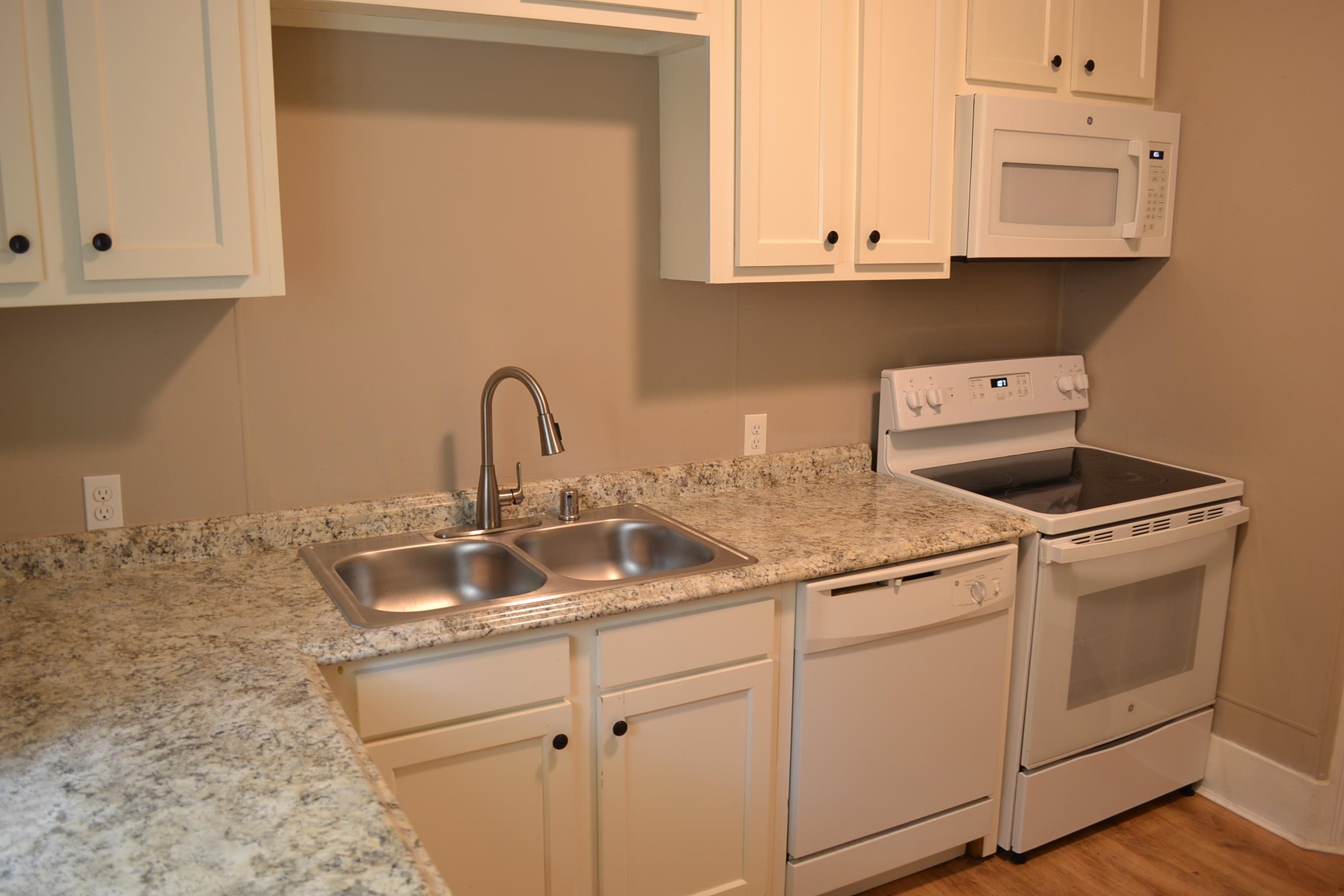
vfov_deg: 47.9
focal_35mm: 27
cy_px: 448
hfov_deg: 67.4
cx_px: 672
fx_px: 1008
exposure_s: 1/4
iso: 100
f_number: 3.5
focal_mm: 18
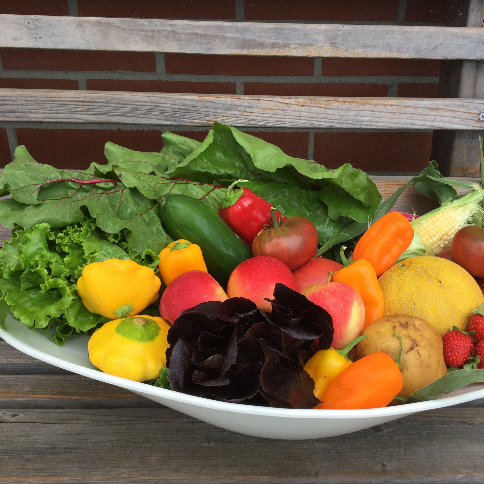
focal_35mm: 37
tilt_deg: -29.3
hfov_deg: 44.8
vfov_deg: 44.9
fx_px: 585
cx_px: 274
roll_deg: -1.1
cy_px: 244
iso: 25
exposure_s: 1/181
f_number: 2.4
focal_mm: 3.3
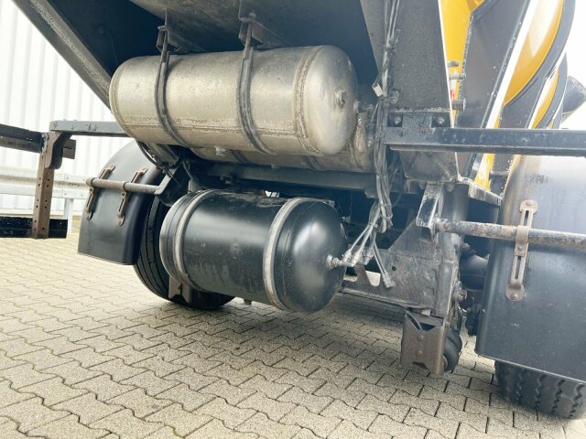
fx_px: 440
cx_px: 293
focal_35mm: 26
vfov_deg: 53.1
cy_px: 220
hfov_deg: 67.3
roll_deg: -5.5
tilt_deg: -1.9
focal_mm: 5.7
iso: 64
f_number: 1.5
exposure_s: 1/164
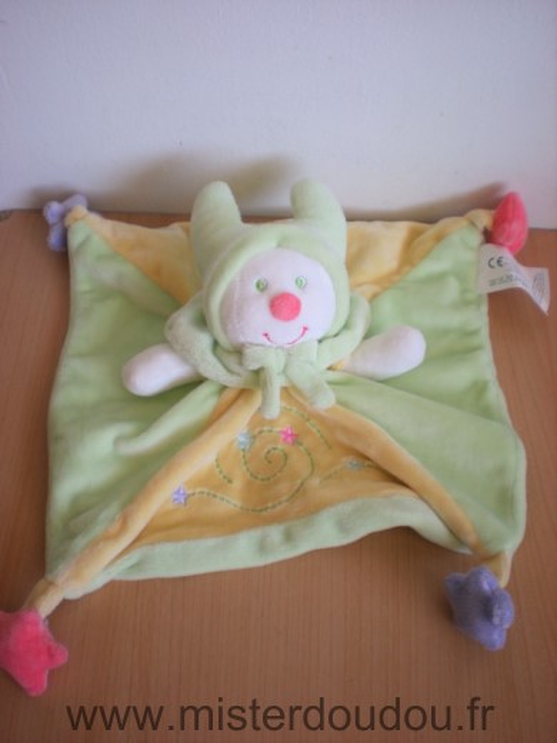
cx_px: 278
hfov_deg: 37.7
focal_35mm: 38
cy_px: 372
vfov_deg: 49.0
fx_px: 815
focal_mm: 6.3
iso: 105
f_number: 3.1
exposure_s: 1/56.5
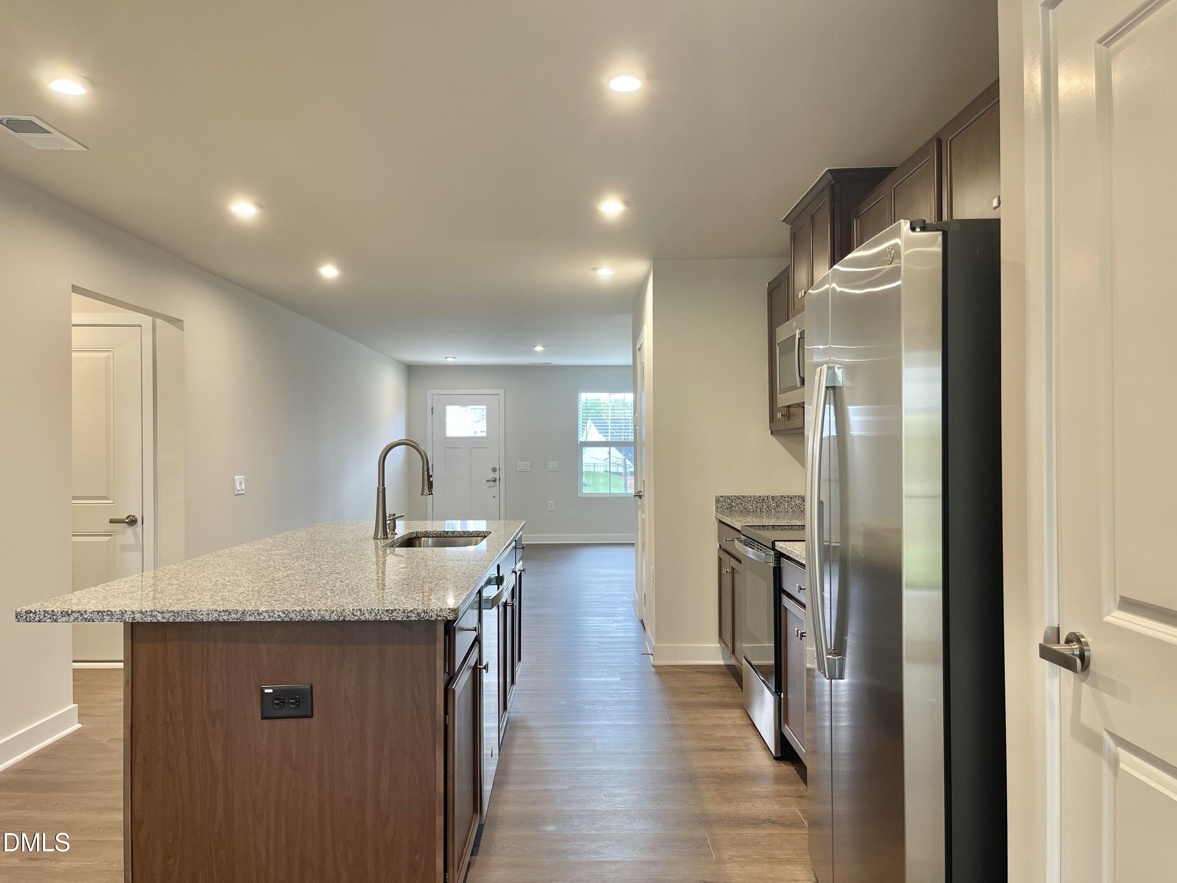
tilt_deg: -0.4
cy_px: 442
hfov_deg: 69.4
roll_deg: -0.4
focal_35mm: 25
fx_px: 850
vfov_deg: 54.9
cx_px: 588
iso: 80
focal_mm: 5.1
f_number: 1.6
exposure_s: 1/60
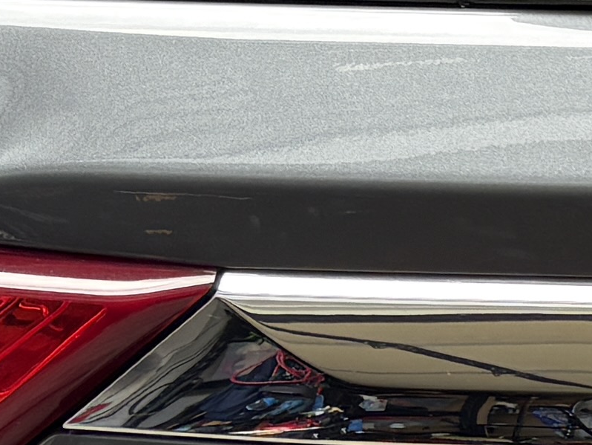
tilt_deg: -23.3
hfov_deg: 9.6
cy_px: 508
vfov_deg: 7.9
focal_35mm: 186
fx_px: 3182
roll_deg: +0.5
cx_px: 1330
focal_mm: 5.96
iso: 64
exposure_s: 1/397
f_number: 1.6
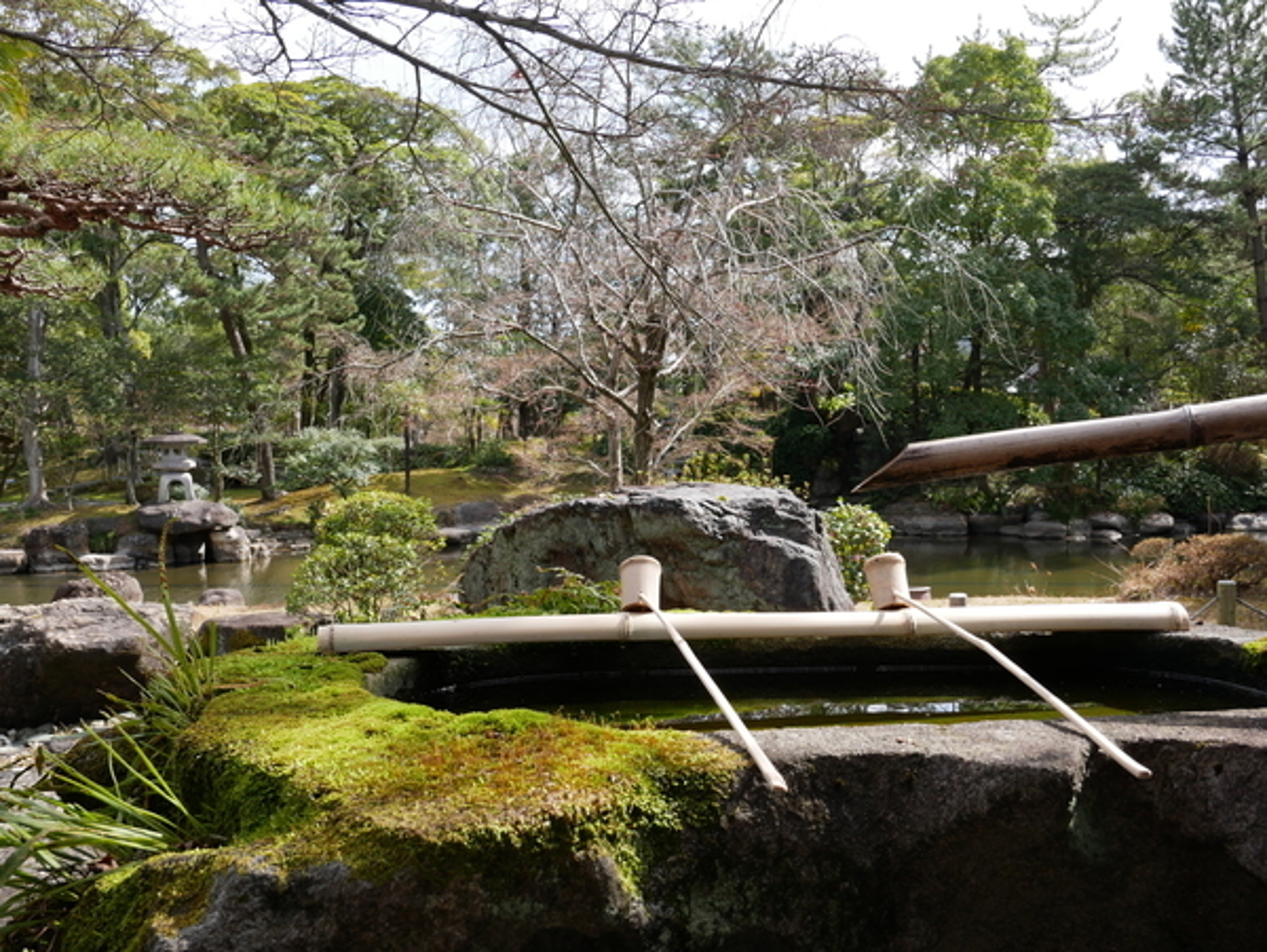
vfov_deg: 41.8
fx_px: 1245
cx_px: 634
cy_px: 476
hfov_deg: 53.9
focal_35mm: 34
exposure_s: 1/250
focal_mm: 17
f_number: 6.3
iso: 200
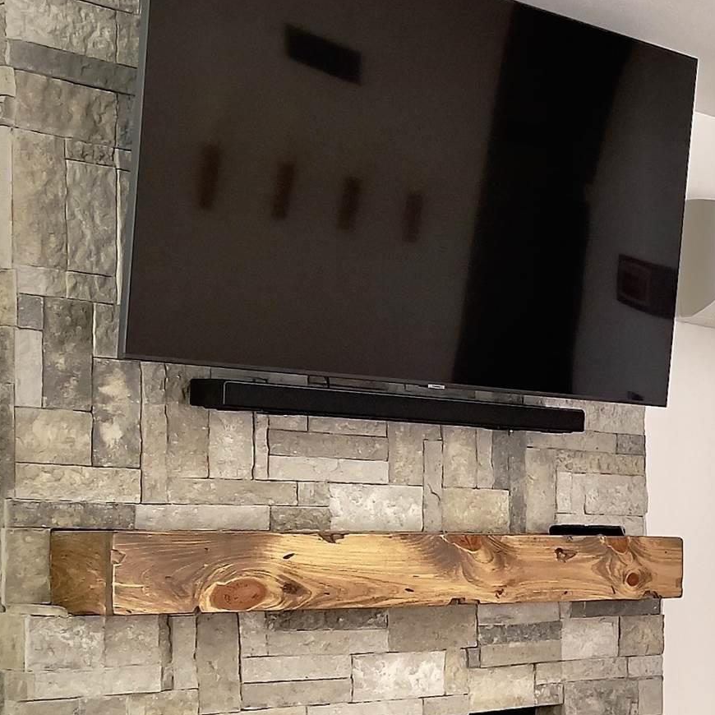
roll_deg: -0.1
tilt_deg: -1.2
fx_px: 1823
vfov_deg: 21.9
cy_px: 562
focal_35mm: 78
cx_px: 888
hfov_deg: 20.6
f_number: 1.6
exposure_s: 1/121
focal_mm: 5.1
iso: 80
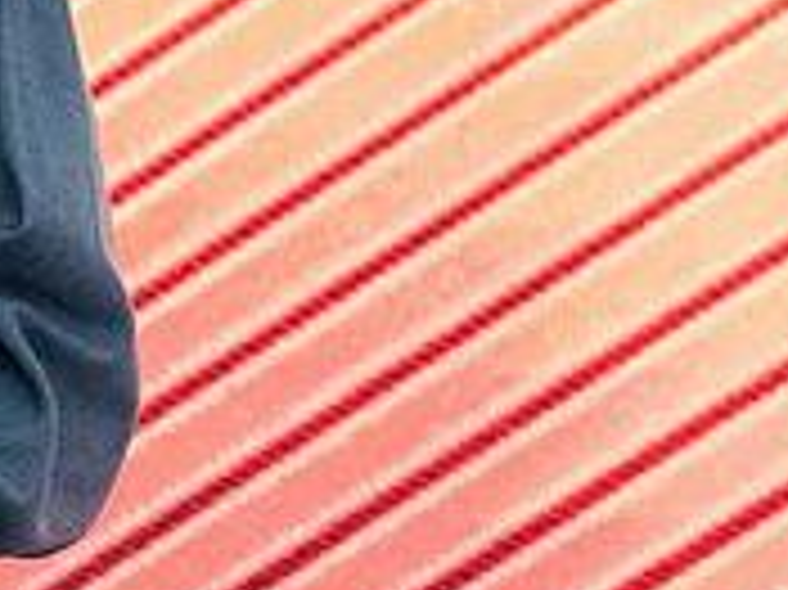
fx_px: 15719
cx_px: -432
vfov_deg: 2.1
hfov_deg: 2.9
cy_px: 376
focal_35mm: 691
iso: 5000
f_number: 4.5
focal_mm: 145
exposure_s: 1/200
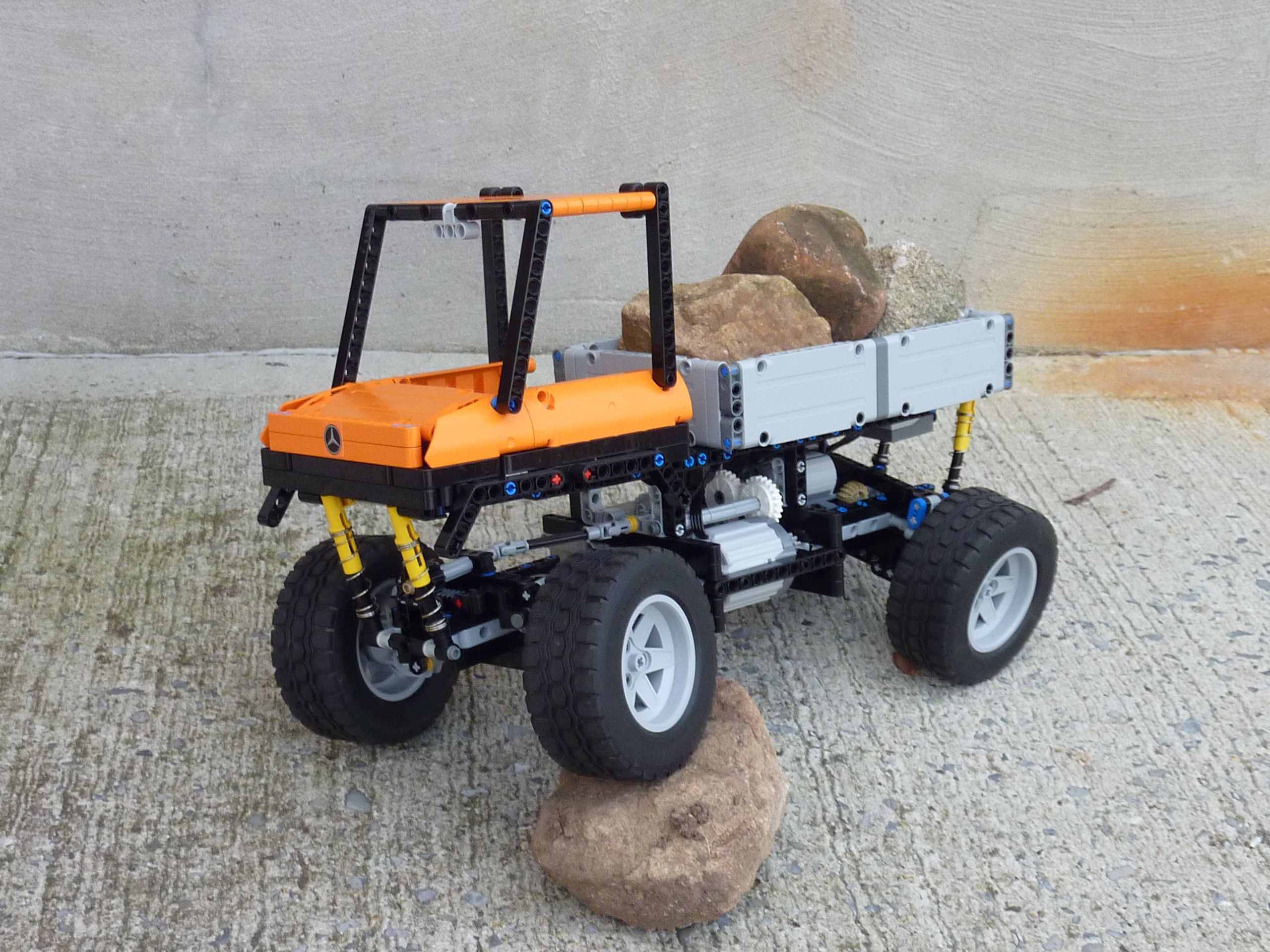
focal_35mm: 54
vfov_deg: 27.0
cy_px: 476
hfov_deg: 35.5
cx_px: 635
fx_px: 1981
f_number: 3.6
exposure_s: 1/160
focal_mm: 6.1
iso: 160
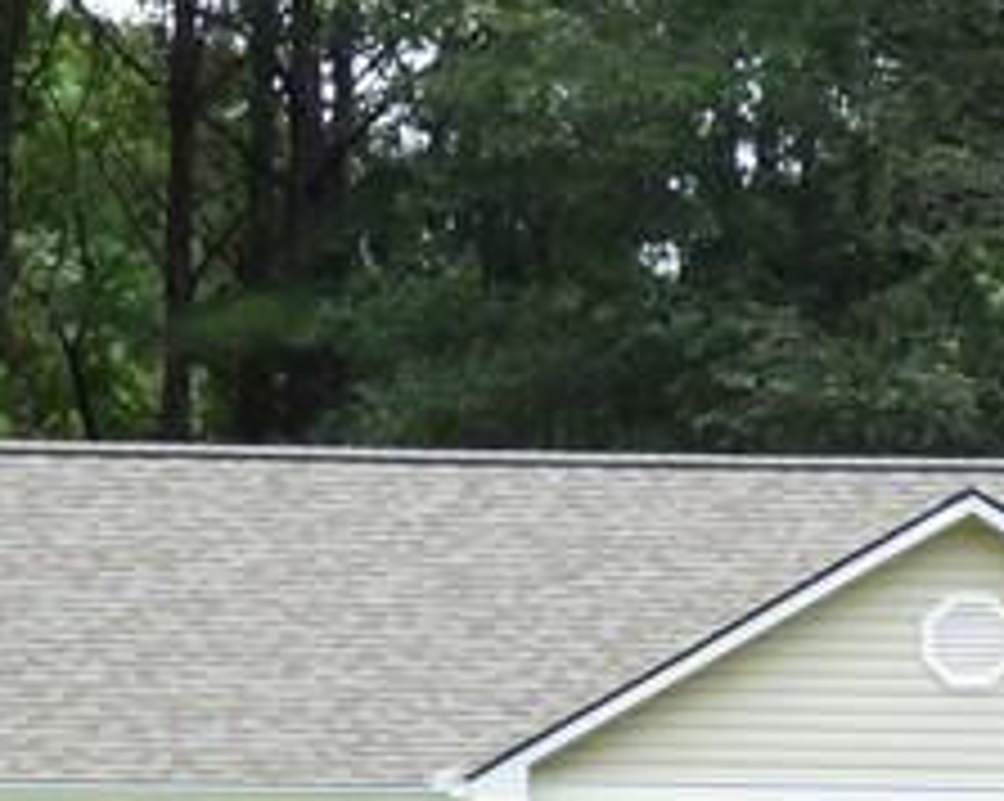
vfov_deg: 5.5
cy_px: 410
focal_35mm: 283
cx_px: 747
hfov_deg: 6.8
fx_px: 8402
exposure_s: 1/250
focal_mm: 10.77
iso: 100
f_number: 4.1
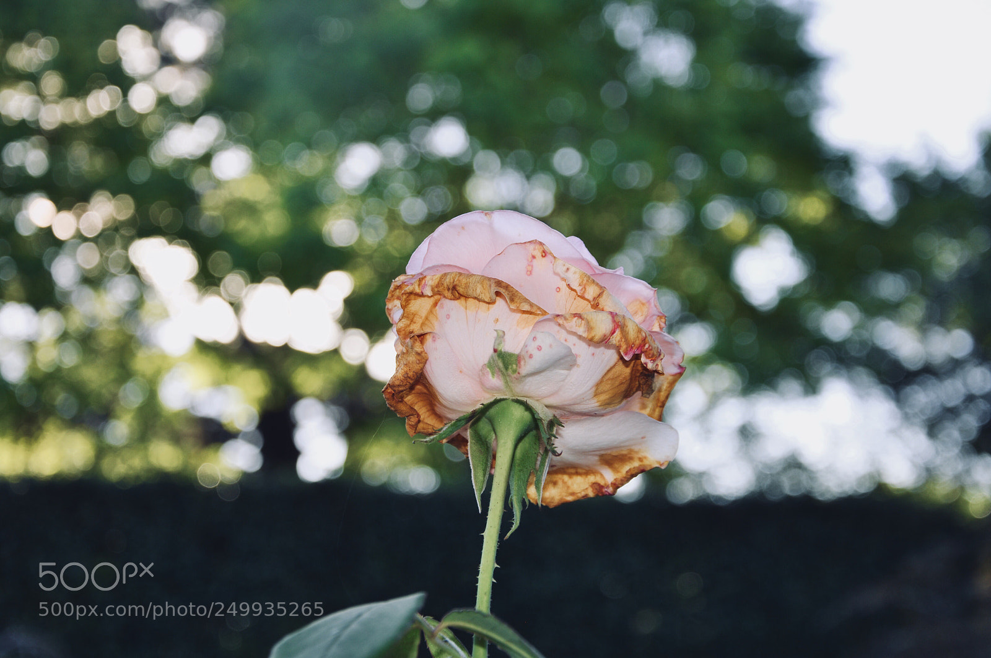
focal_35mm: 72
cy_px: 329
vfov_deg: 18.9
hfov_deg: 28.1
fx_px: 1980
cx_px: 496
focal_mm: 48
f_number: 4.8
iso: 100
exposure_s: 1/125
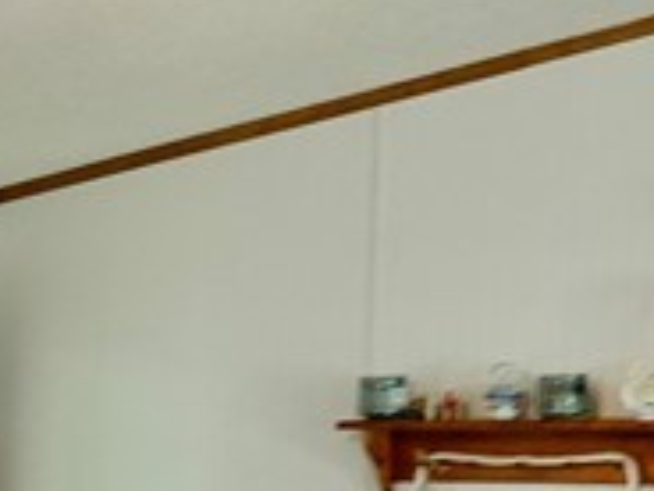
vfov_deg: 9.8
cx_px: 28
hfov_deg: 14.3
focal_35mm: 136
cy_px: 1096
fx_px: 2569
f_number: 2.4
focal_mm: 8.8
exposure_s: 1/30
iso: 320
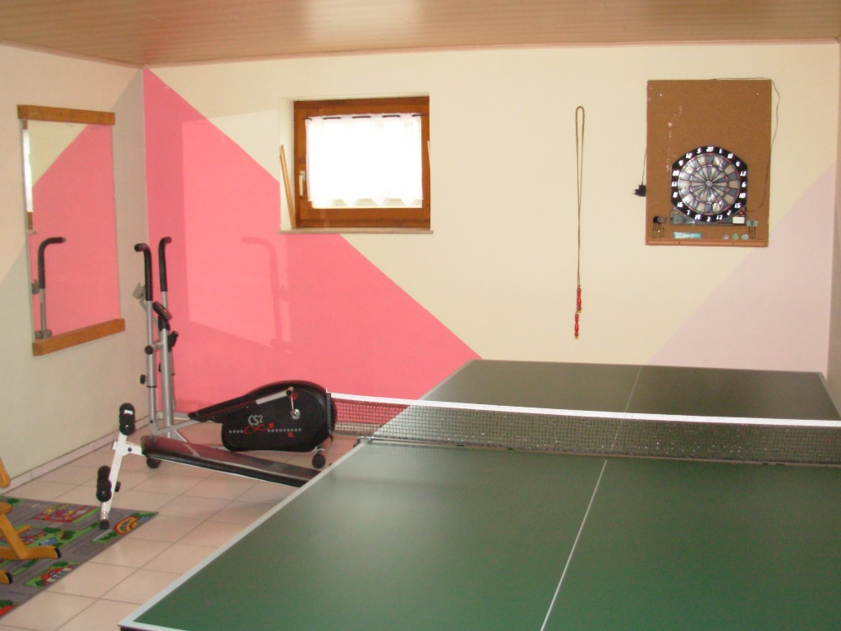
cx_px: 420
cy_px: 316
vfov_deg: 37.7
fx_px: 923
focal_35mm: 38
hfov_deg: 49.0
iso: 163
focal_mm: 6.3
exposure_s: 1/105
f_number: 2.9
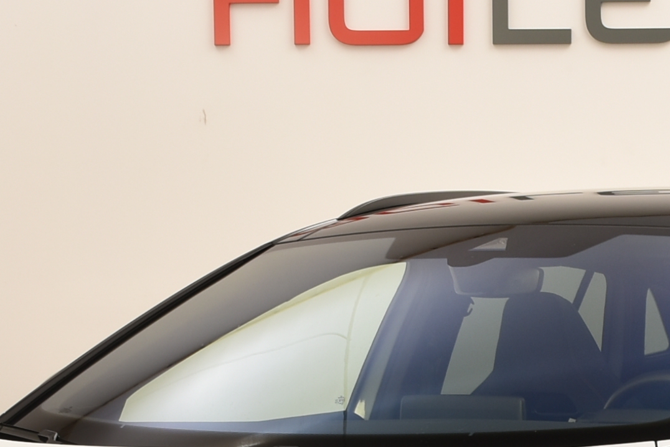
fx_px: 3034
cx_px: 633
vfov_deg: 8.3
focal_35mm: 163
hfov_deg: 12.5
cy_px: 540
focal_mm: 26
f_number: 8
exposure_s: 1/200
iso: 100
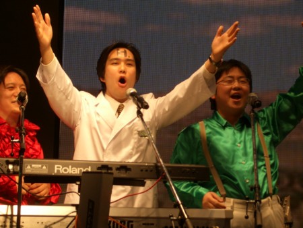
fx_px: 920
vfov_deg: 14.1
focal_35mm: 105
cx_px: 152
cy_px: 114
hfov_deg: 18.7
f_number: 4.8
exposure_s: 1/125
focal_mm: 17.4
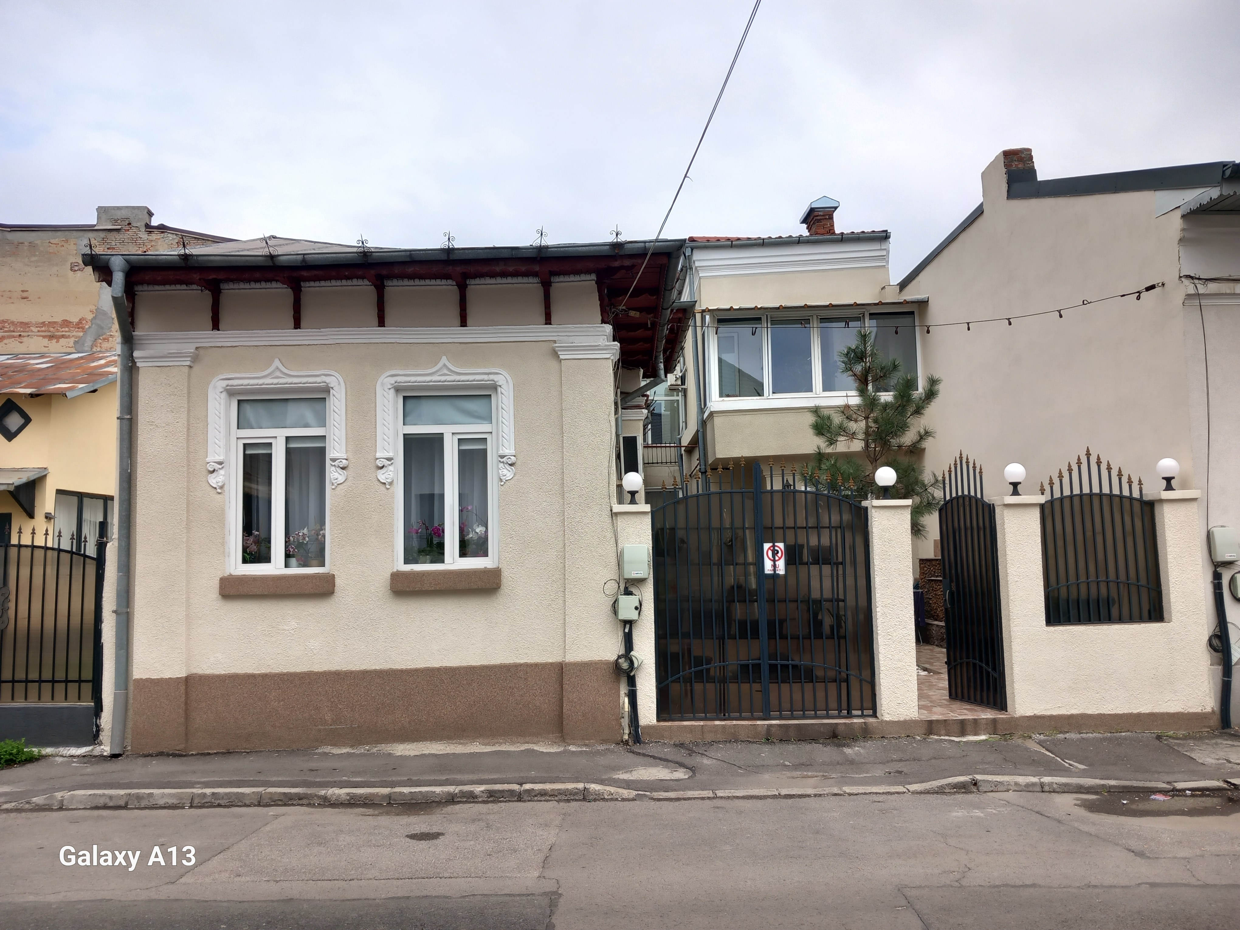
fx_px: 967
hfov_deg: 65.3
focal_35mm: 27
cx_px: 620
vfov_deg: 51.4
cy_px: 465
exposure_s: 1/276
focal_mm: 4
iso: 20
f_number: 1.8
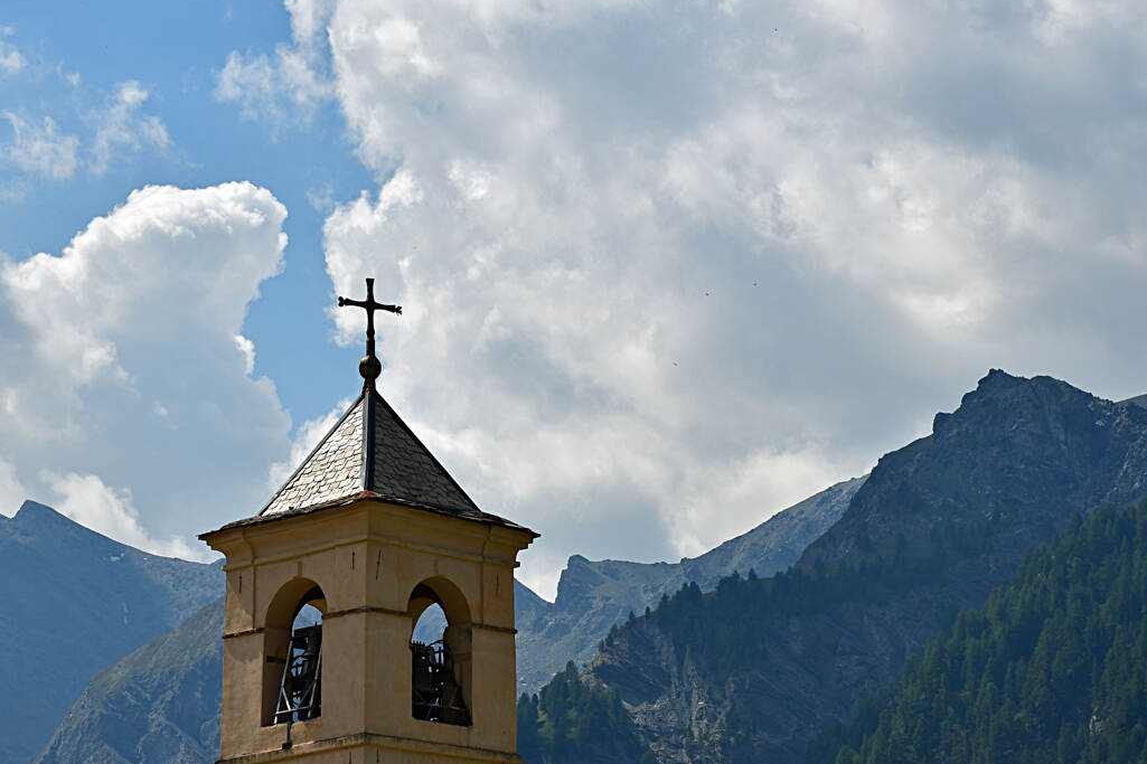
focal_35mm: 113
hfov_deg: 18.1
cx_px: 583
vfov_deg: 12.1
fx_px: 3599
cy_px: 419
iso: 140
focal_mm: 66
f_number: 11
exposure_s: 1/500
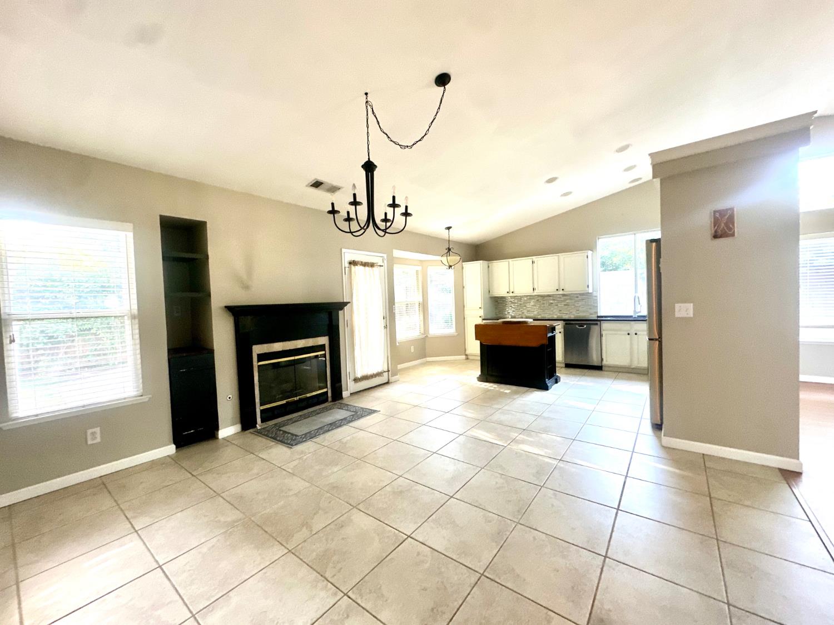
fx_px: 337
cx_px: 417
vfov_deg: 85.7
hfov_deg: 102.1
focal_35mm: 14
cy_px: 312
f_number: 2.2
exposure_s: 1/60
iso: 320
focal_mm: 2.22
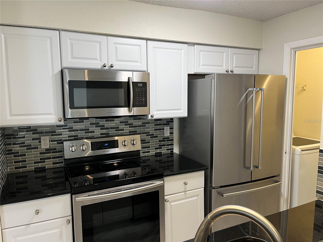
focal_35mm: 26
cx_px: 162
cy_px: 121
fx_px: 243
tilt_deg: -6.6
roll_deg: +0.8
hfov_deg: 67.3
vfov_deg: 53.1
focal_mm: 5.1
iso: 80
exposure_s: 1/60
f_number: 1.6
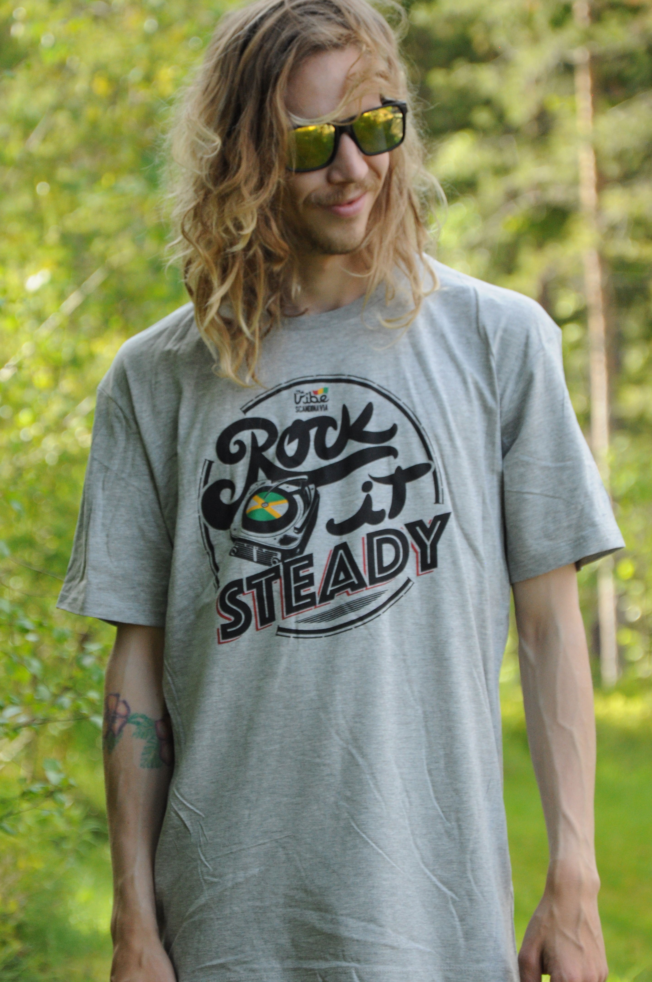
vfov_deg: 13.1
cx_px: 326
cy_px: 491
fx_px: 4290
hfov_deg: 8.7
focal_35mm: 158
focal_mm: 105
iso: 800
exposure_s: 1/400
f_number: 5.6
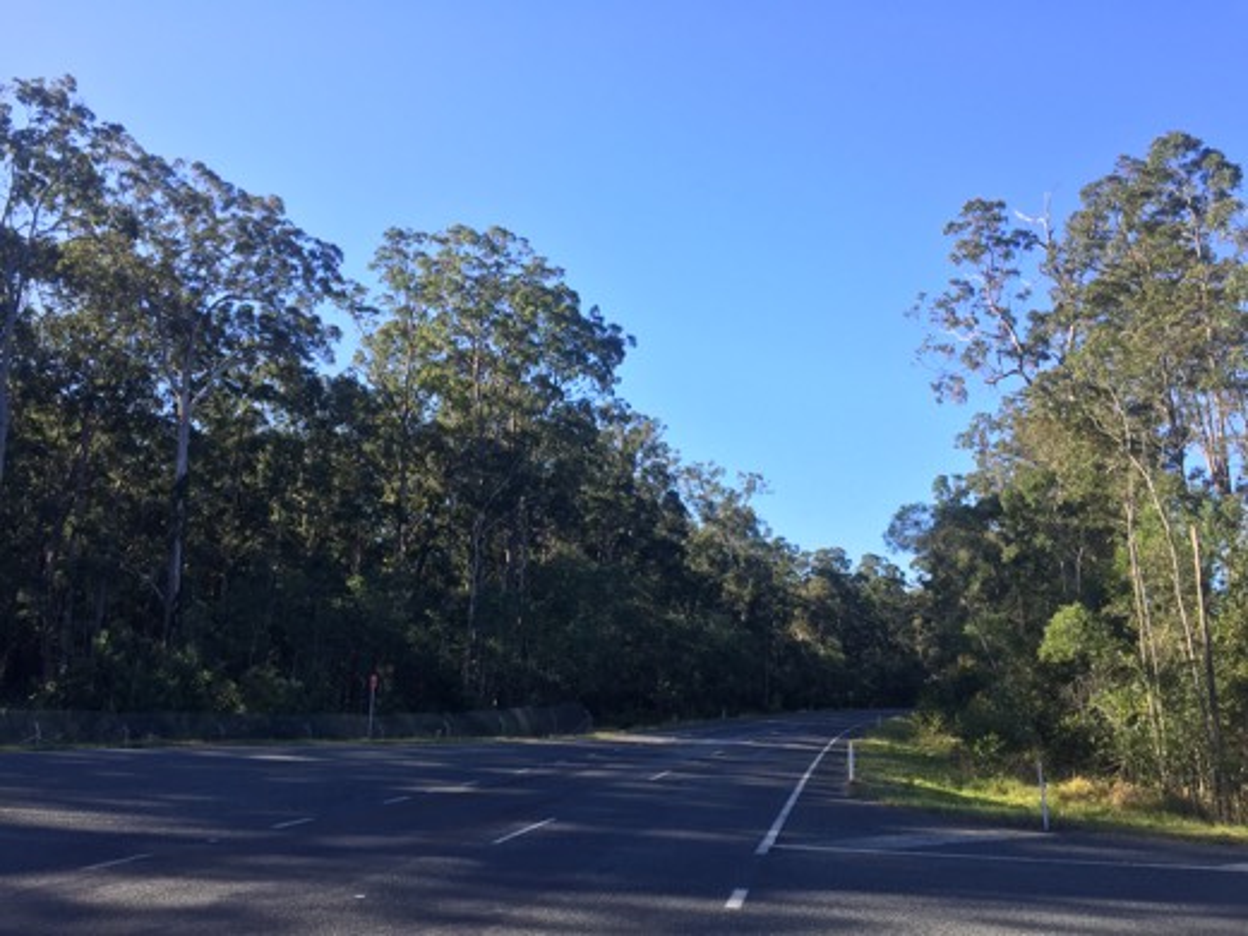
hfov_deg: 61.7
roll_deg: -1.4
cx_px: 624
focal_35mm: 29
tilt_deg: +12.8
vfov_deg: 48.2
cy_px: 468
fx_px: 1046
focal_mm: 4.15
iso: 32
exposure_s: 1/599
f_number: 2.2
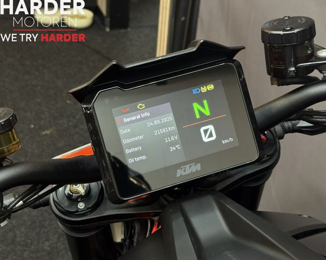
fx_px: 492
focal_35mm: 51
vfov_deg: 29.7
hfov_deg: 36.7
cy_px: 128
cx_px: 174
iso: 125
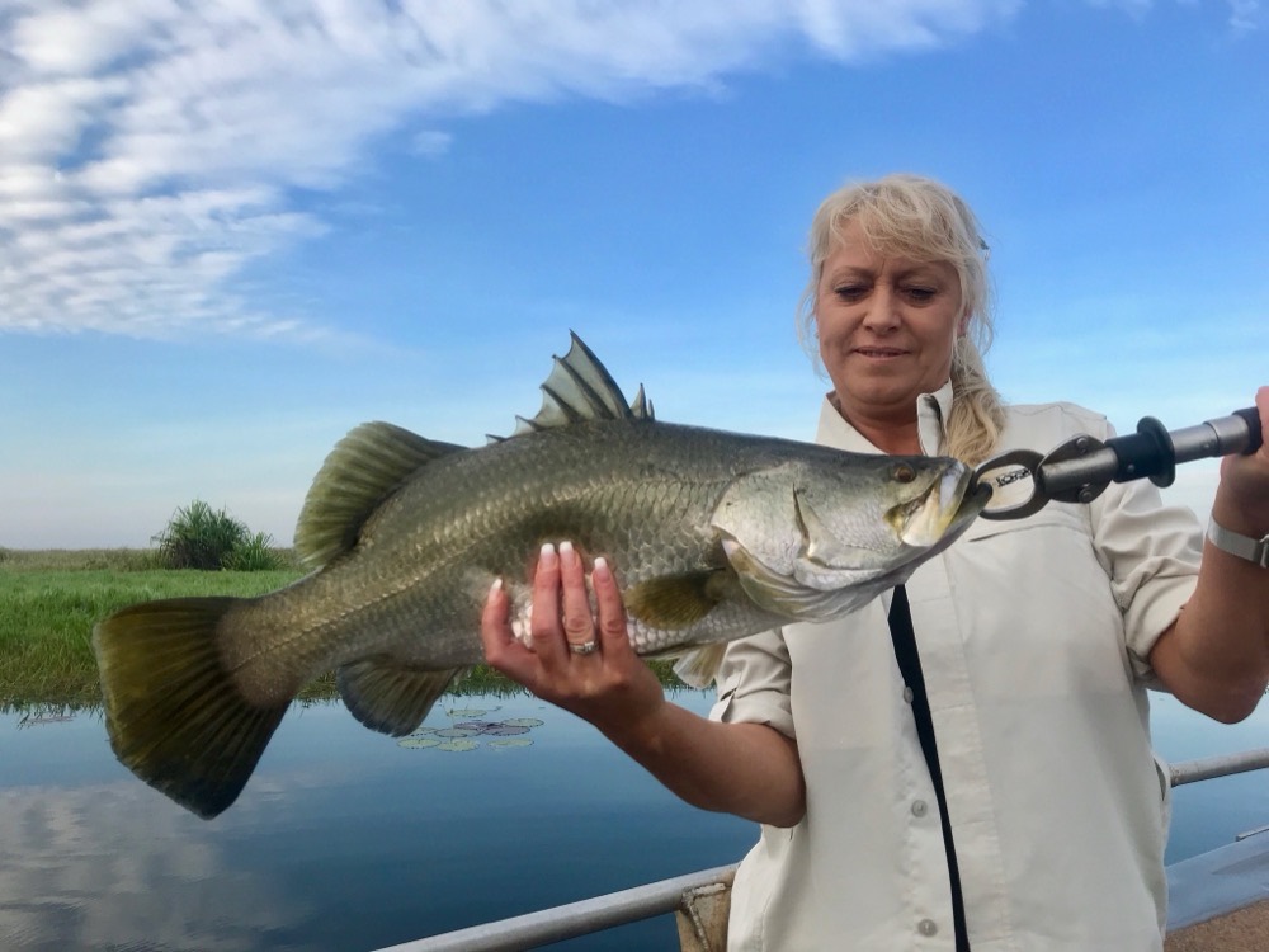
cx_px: 634
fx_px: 1026
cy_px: 476
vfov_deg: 49.7
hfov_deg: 63.4
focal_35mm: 28
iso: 20
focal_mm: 3.99
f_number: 1.8
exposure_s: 1/894
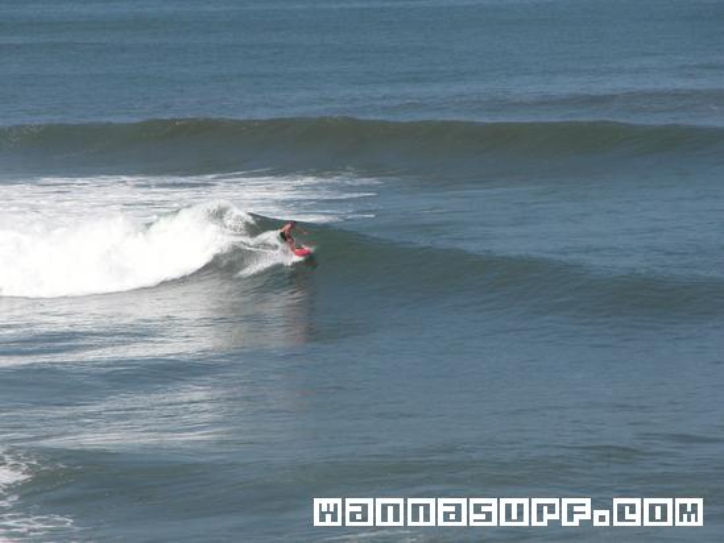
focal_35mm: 280
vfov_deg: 5.3
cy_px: 272
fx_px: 5858
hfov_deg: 7.1
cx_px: 362
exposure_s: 1/436
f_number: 6.6
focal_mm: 71.2
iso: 100
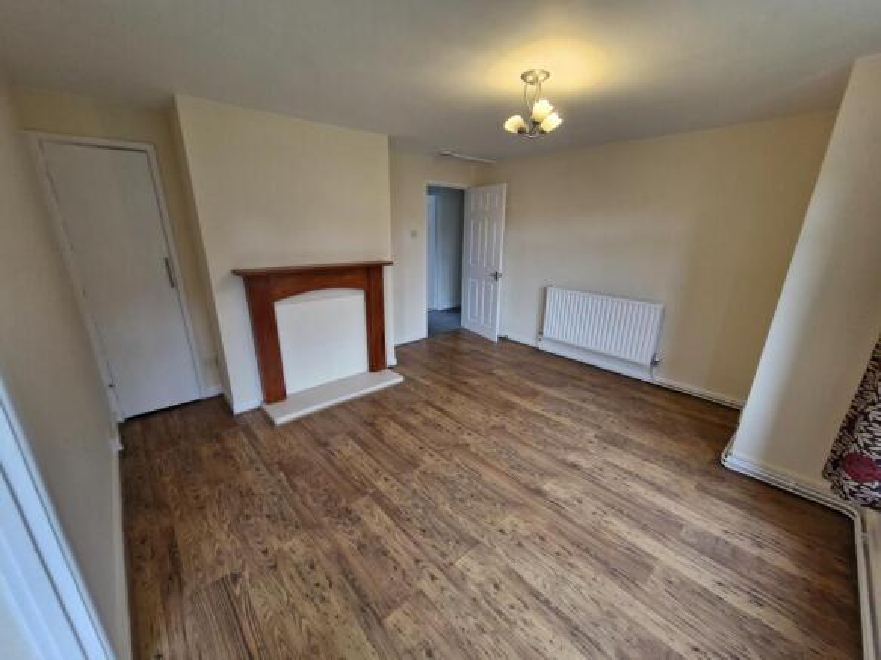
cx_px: 440
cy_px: 330
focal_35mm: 13
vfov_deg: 89.9
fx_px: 331
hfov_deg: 106.2
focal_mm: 1.74
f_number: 2.2
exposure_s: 1/50
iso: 160
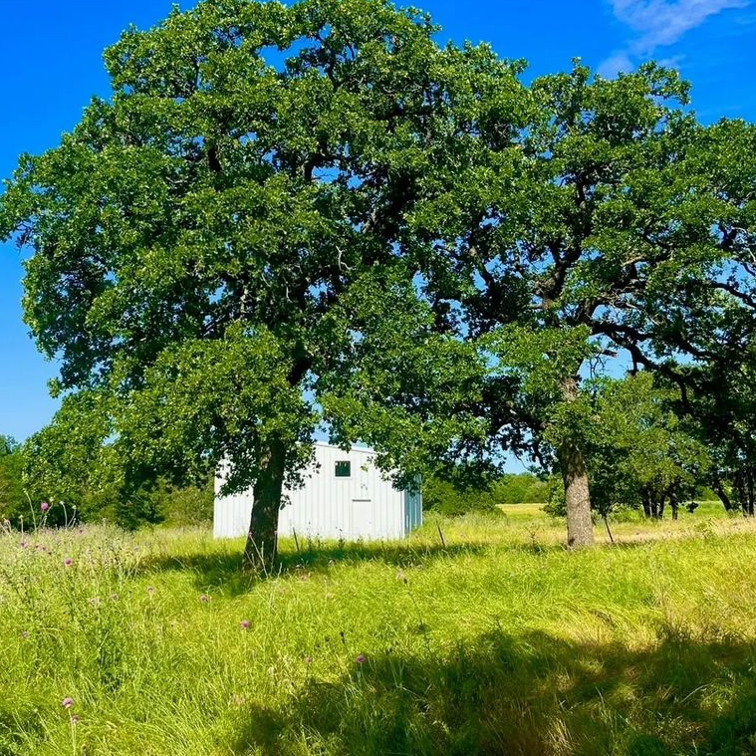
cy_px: 376
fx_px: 766
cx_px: 328
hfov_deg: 52.4
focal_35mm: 31
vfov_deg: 52.5
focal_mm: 5.1
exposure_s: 1/2062
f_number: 1.6
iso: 50
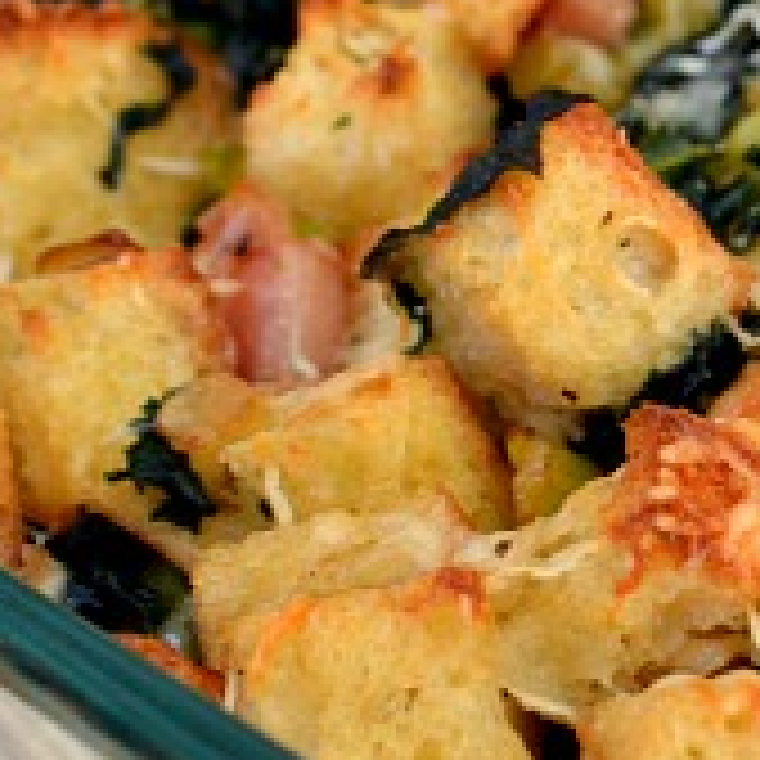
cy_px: 175
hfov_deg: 14.6
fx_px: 2931
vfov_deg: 14.7
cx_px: 661
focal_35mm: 118
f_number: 4.2
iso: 1800
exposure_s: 1/60
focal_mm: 26
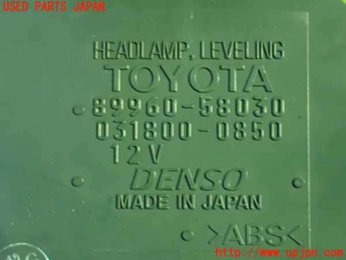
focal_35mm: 77
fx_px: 770
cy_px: 130
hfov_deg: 25.3
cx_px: 173
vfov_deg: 19.1
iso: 1600
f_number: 4.1
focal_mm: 13.65
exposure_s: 1/10
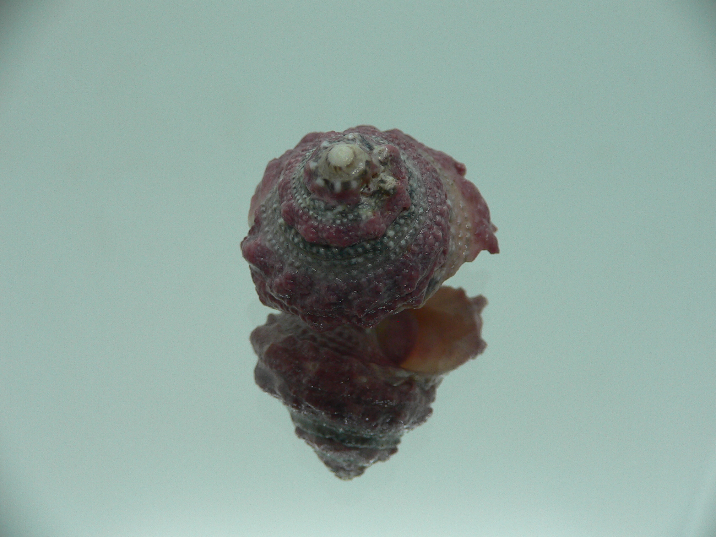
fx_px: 724
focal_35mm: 35
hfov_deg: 52.6
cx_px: 358
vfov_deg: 40.7
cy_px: 268
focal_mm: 4.6
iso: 100
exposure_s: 1/60
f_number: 2.8
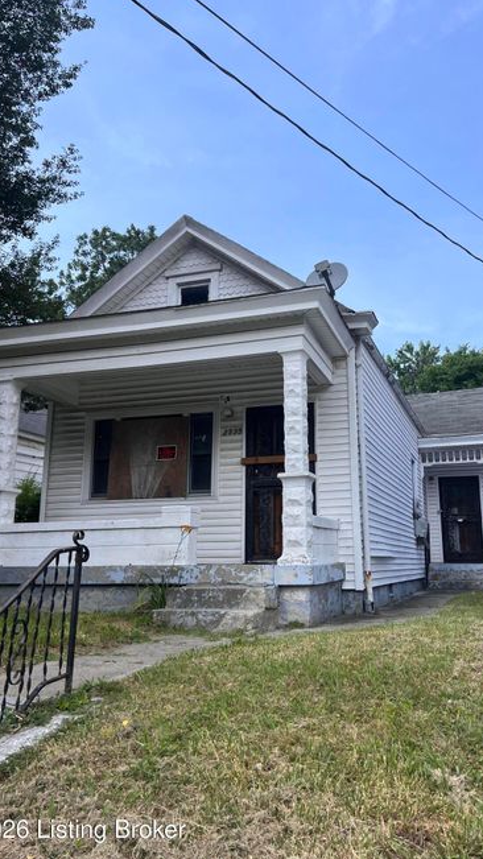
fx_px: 661
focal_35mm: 29
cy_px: 430
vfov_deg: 66.1
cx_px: 284
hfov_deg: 40.0
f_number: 1.5
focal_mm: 5.7
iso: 50
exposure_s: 1/2762
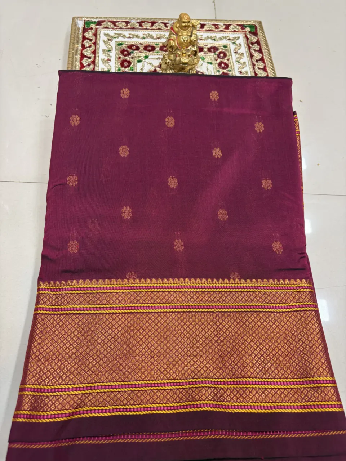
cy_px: 230
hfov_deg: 53.1
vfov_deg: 67.3
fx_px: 347
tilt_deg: -62.3
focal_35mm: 26
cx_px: 173
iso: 125
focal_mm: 5.96
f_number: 1.6
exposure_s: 1/50
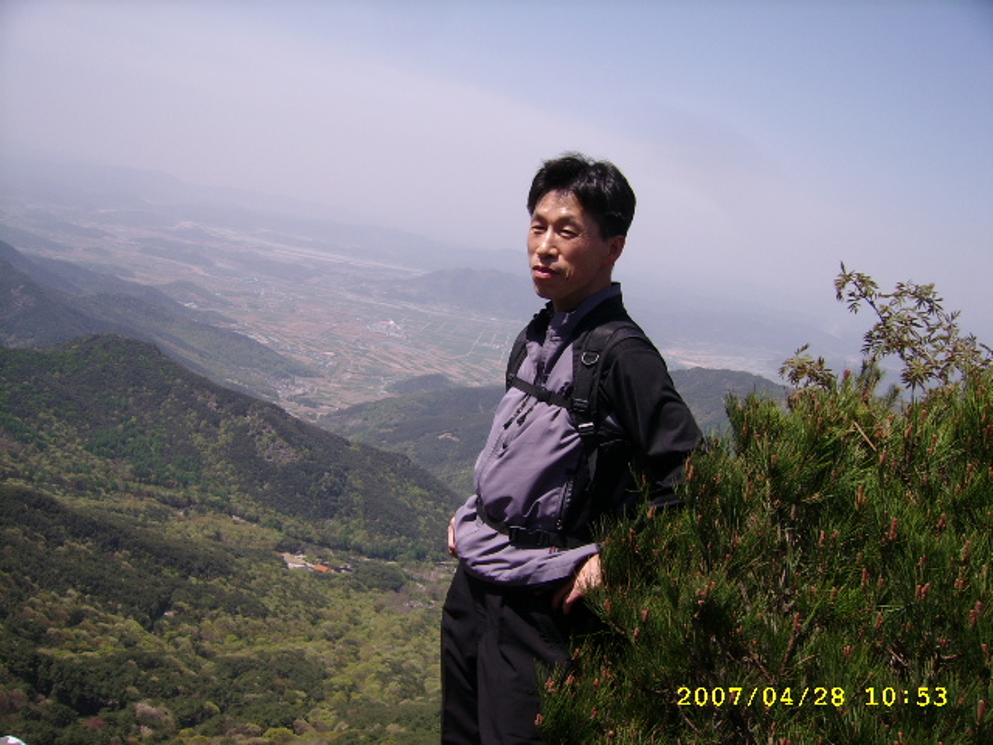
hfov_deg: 52.6
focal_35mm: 35
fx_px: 1004
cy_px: 372
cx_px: 496
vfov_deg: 40.7
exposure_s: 1/385
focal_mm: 5.95
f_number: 5.8
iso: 50
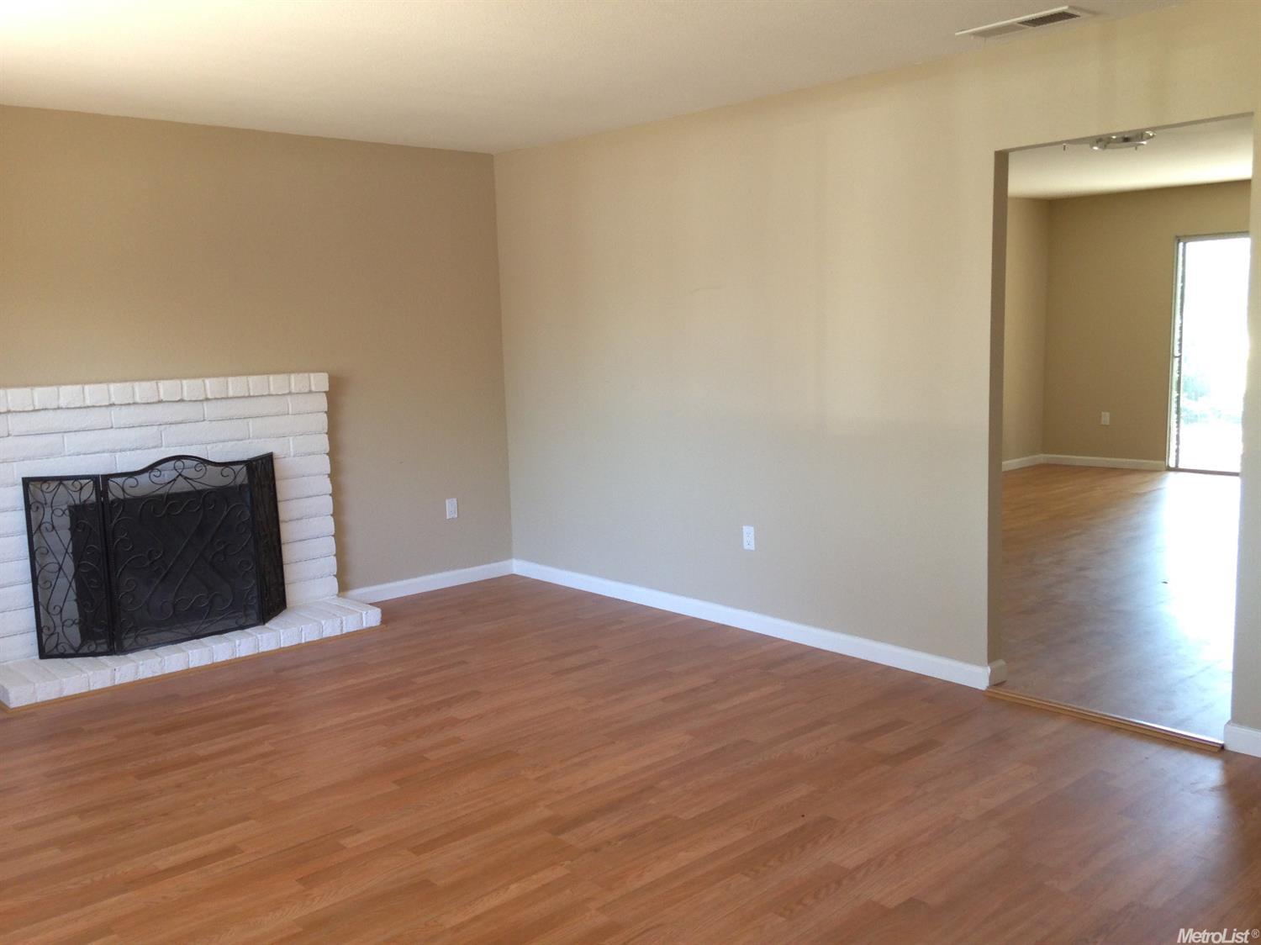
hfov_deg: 55.4
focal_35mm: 33
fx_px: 1202
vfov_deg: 42.9
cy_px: 472
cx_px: 630
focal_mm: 4.12
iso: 80
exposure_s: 1/20
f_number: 2.4
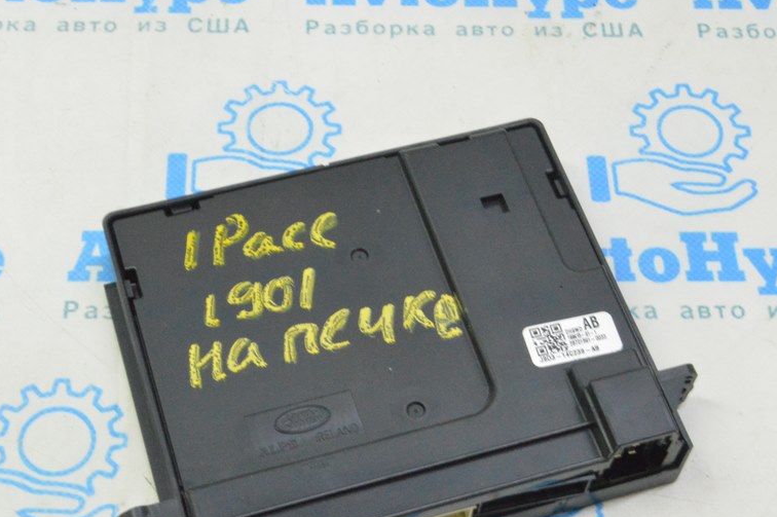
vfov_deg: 20.8
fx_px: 1402
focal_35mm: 65
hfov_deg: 31.0
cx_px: 358
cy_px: 336
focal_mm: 32
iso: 6400
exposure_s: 1/20
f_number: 20
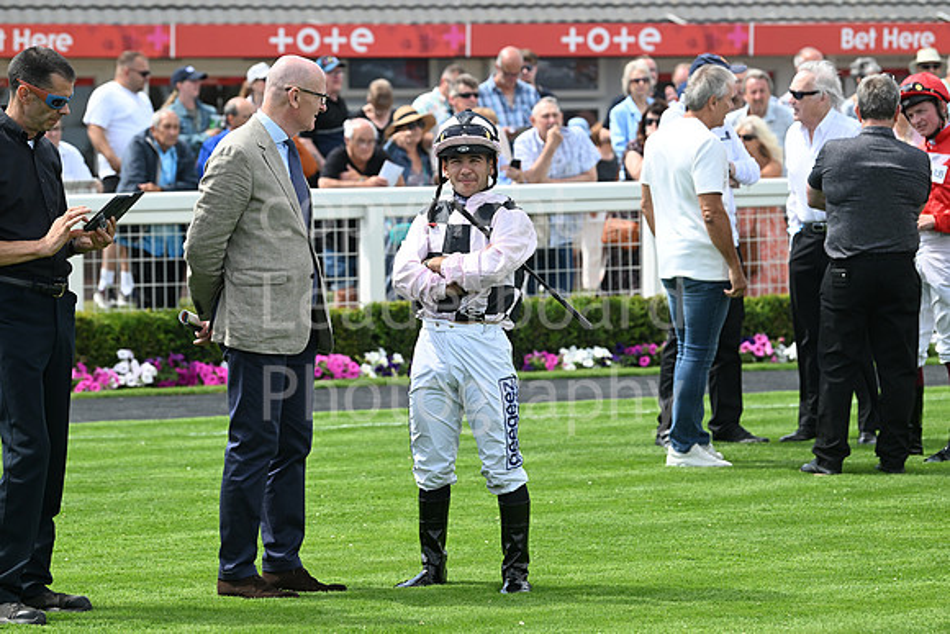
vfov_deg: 9.2
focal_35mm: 150
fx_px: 3959
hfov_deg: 13.7
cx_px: 475
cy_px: 317
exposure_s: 1/1000
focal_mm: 150
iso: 400
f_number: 5.6
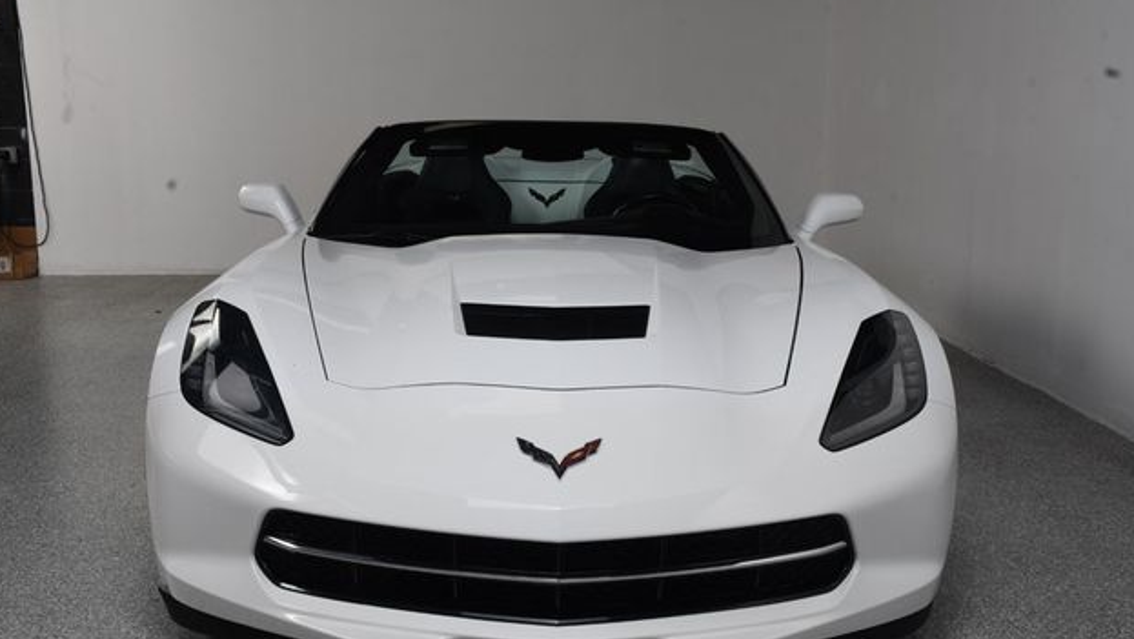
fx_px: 1293
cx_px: 570
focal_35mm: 43
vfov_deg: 27.7
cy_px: 359
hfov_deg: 47.3
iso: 100
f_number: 14
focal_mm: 27
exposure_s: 1/160
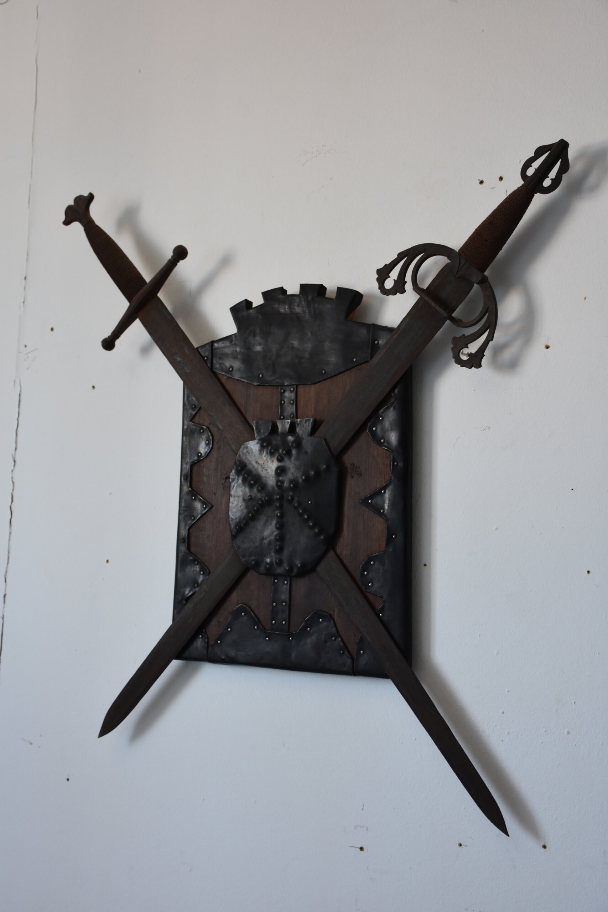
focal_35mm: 45
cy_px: 456
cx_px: 304
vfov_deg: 43.6
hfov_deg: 29.9
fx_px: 1140
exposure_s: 1/100
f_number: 5
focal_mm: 30
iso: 800
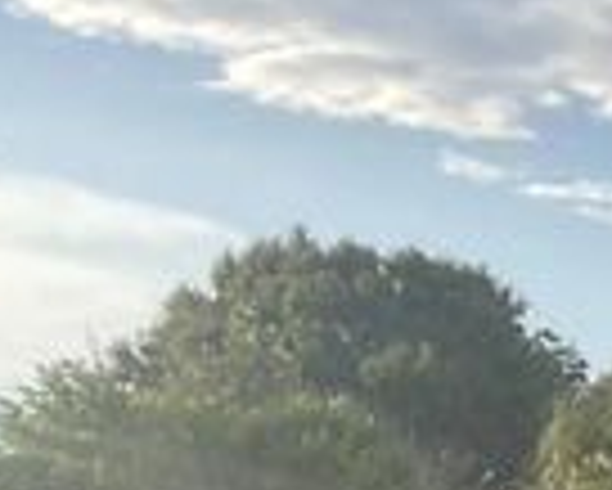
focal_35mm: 133
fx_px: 2411
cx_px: 1418
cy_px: 1025
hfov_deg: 12.0
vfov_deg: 10.5
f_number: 1.8
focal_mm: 3
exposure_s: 1/593
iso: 16
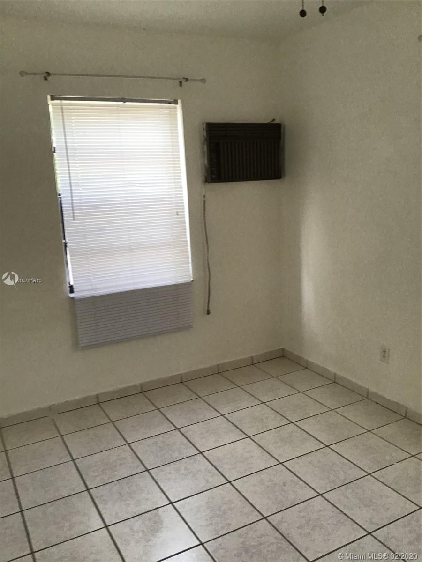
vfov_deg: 58.4
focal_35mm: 31
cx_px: 211
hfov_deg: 45.4
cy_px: 281
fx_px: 504
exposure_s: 1/30
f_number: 2.4
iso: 50
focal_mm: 3.3
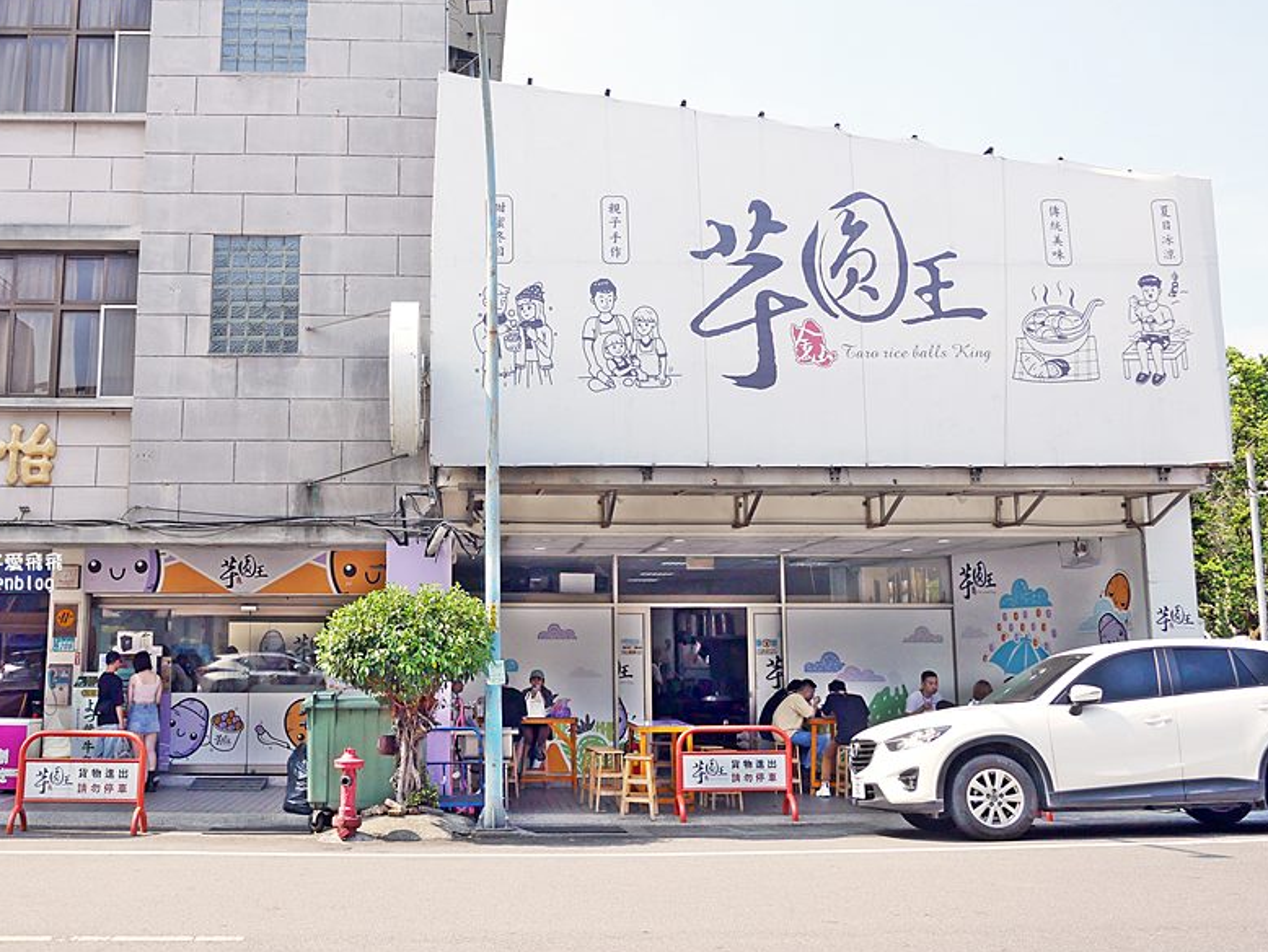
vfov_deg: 39.6
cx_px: 502
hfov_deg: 51.0
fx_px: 1319
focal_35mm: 36
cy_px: 410
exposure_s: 1/1000
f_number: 3.5
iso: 200
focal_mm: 14
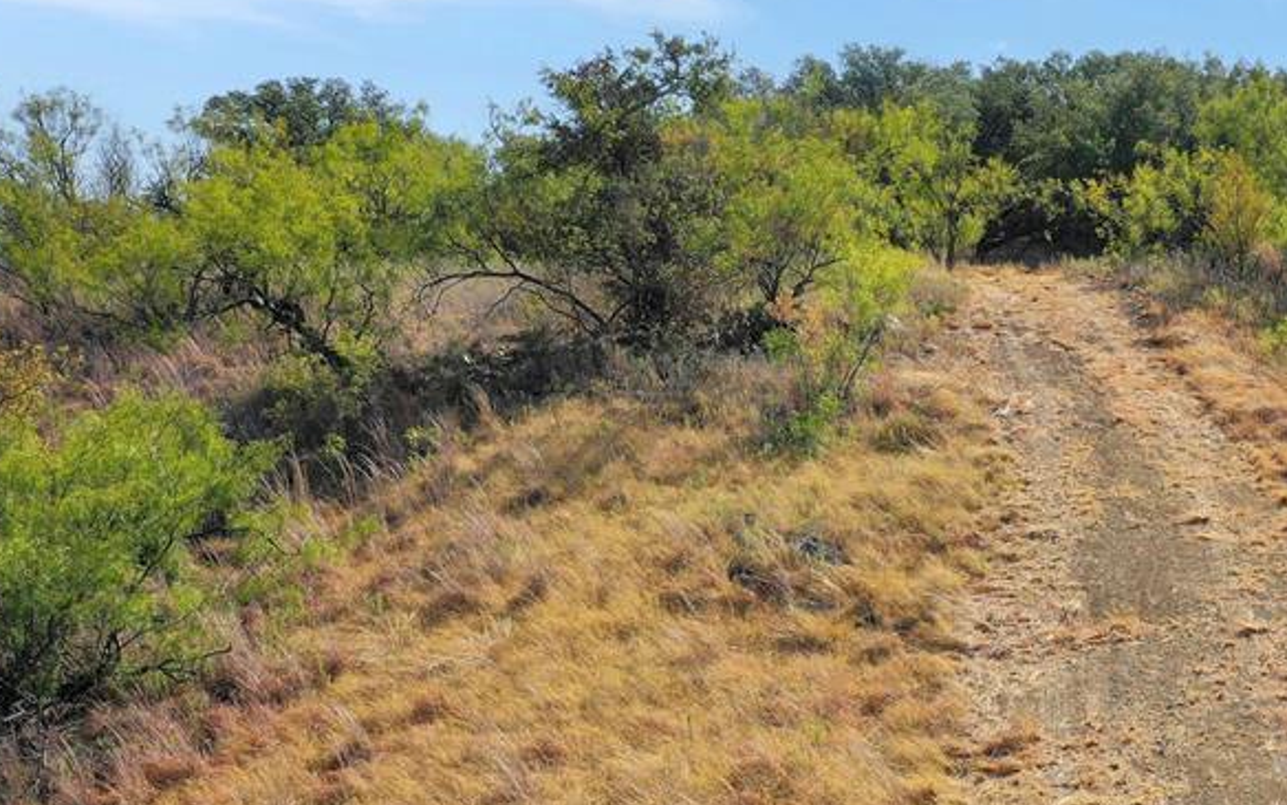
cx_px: 1060
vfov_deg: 25.8
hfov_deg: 38.5
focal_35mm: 50
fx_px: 1754
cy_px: 401
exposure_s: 1/500
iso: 100
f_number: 5.6
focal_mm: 10.26
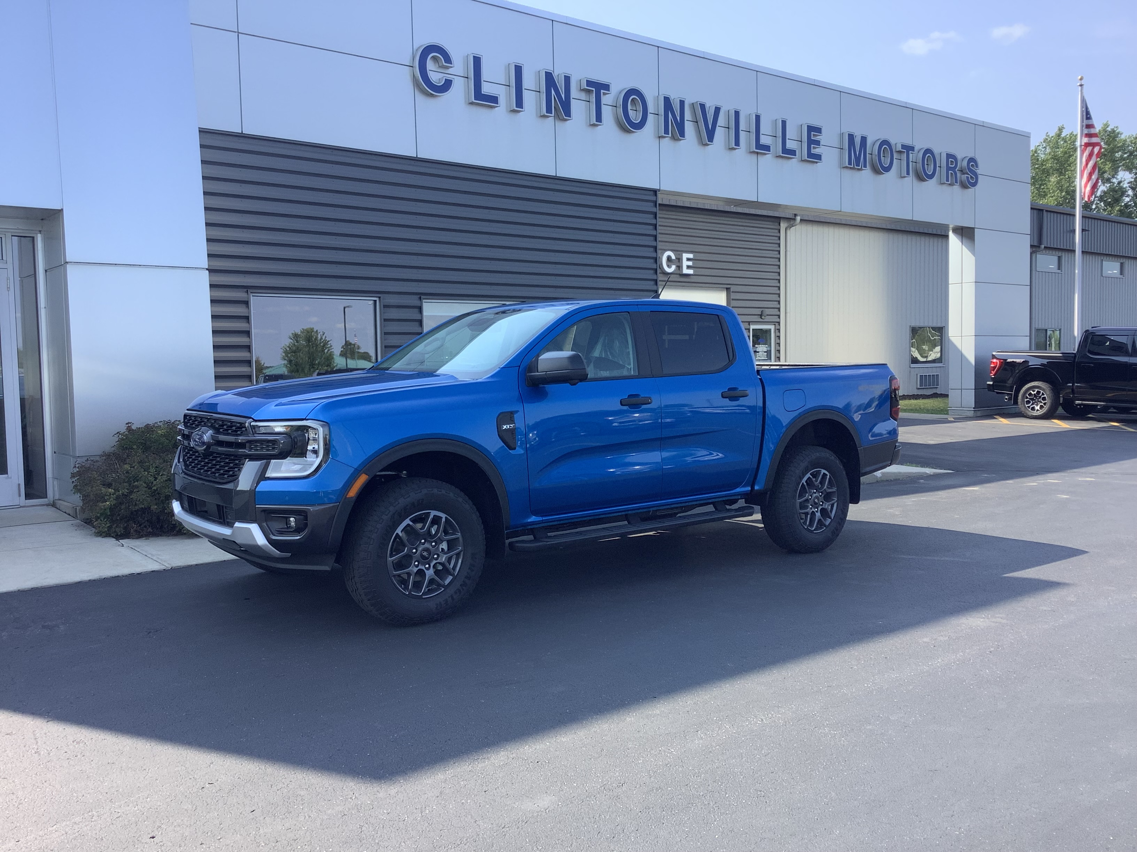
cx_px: 568
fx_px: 1018
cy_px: 426
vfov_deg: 45.4
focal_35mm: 31
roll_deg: +1.2
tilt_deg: -4.1
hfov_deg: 58.4
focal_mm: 3.3
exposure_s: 1/394
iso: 25
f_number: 2.4
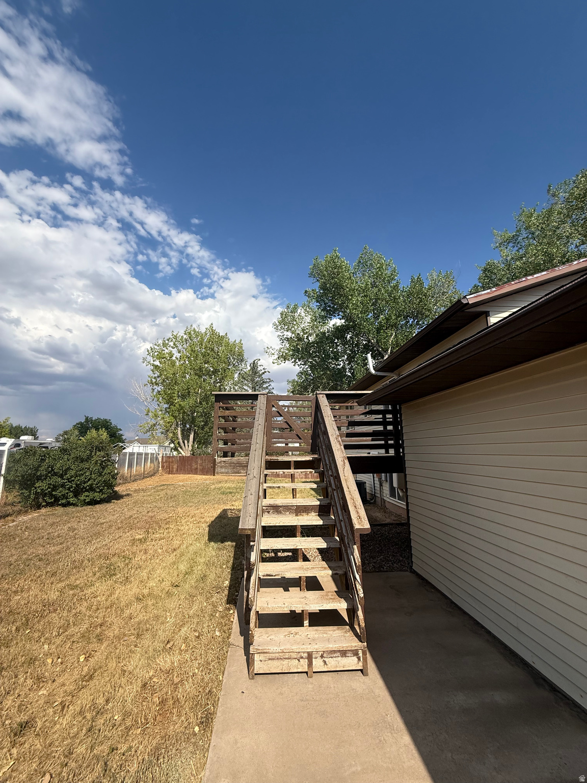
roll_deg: +0.1
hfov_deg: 85.7
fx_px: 317
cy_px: 392
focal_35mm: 14
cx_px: 294
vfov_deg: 102.1
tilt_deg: +11.1
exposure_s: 1/2506
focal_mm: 2.22
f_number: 2.2
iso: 50
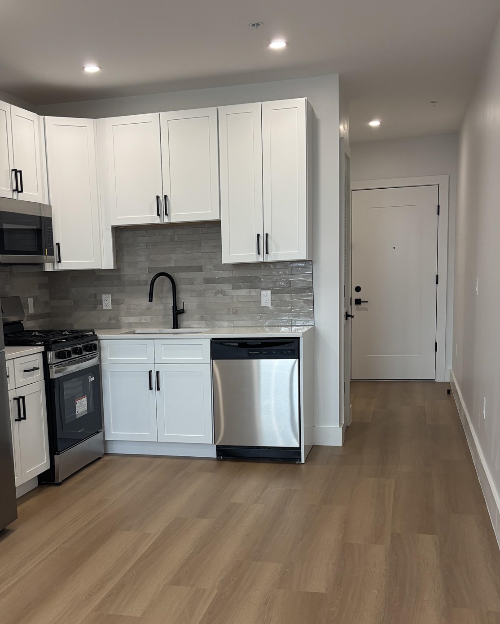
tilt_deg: -10.5
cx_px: 183
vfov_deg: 43.4
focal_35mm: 42
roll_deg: +1.7
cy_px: 400
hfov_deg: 35.5
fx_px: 777
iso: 125
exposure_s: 1/120
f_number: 1.6
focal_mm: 5.96
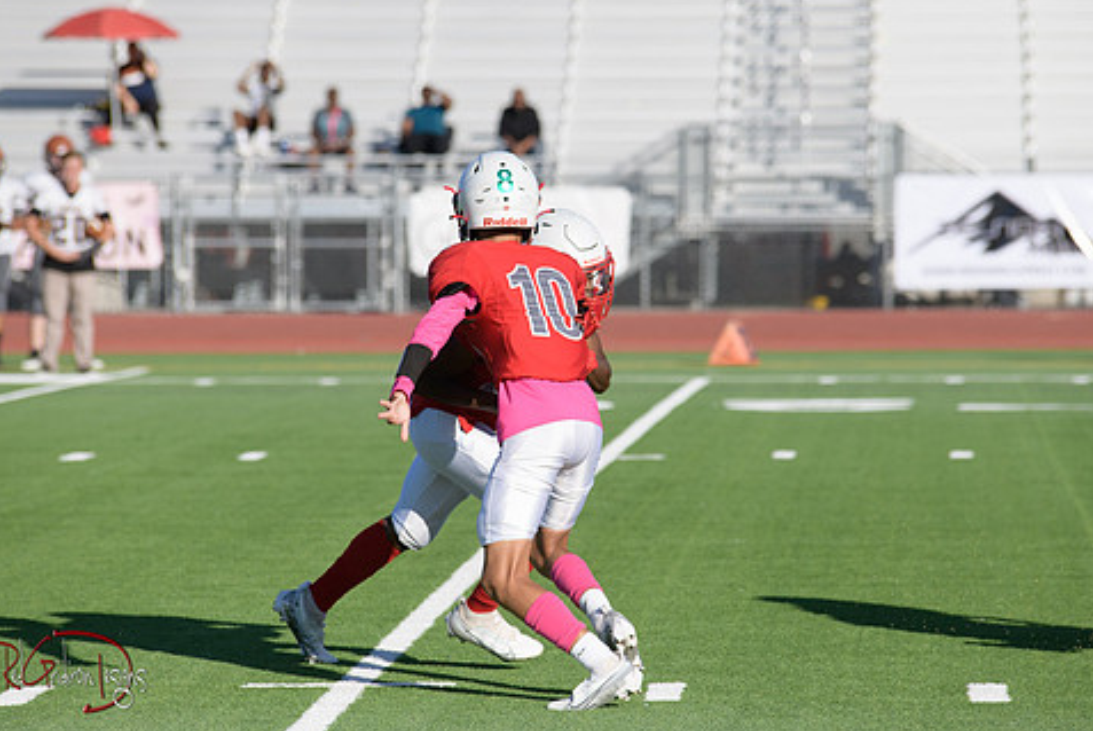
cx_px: 584
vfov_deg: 5.7
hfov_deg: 8.5
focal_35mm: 243
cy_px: 340
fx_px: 7384
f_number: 5
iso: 500
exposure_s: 1/5000
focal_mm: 200
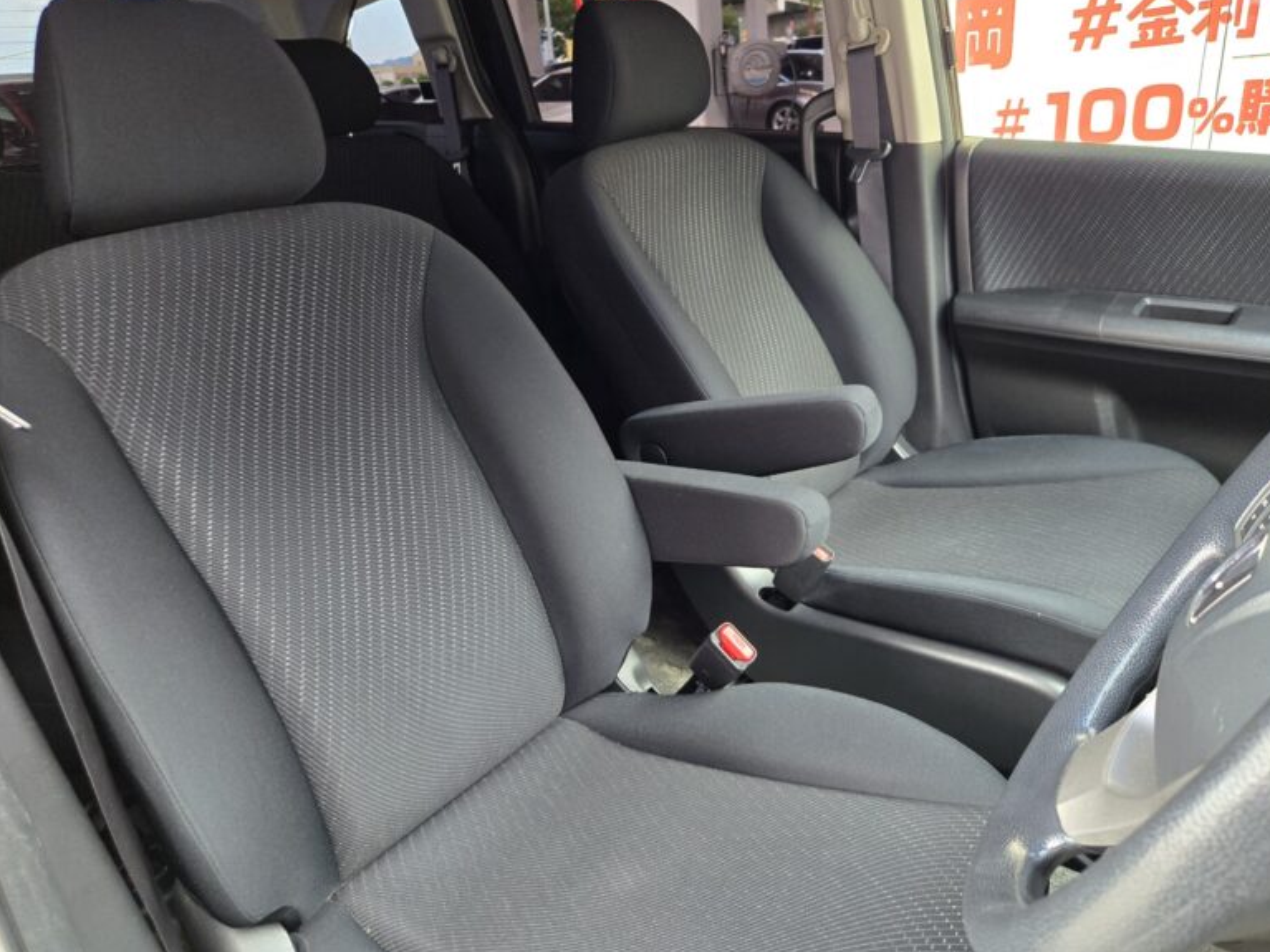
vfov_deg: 56.8
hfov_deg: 71.6
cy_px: 474
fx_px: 880
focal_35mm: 24
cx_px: 657
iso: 320
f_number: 1.8
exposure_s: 1/100
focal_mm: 5.4
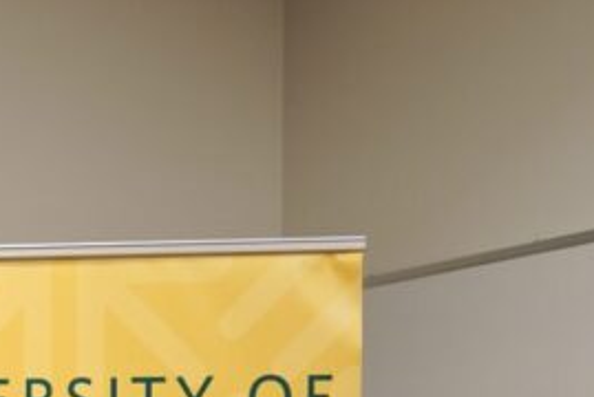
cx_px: -227
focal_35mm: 133
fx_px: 2197
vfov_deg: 10.0
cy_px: 625
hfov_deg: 14.6
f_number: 4
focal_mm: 35
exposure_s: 1/40
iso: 500
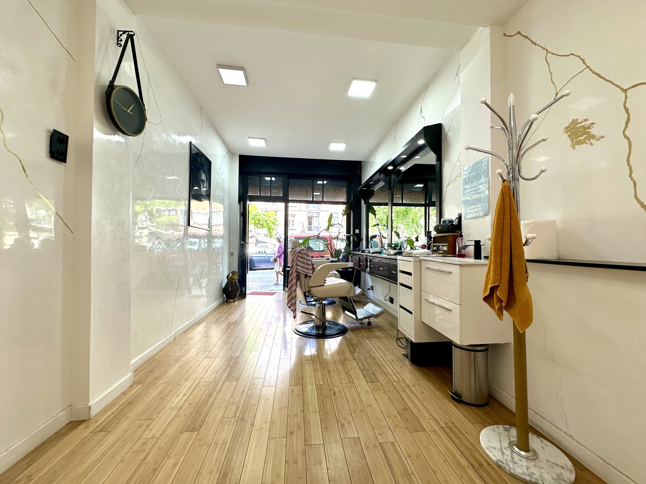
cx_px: 323
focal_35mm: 14
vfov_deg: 85.7
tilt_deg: +0.9
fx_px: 261
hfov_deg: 102.1
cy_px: 242
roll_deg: -0.7
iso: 40
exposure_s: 1/100
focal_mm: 2.22
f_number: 2.2
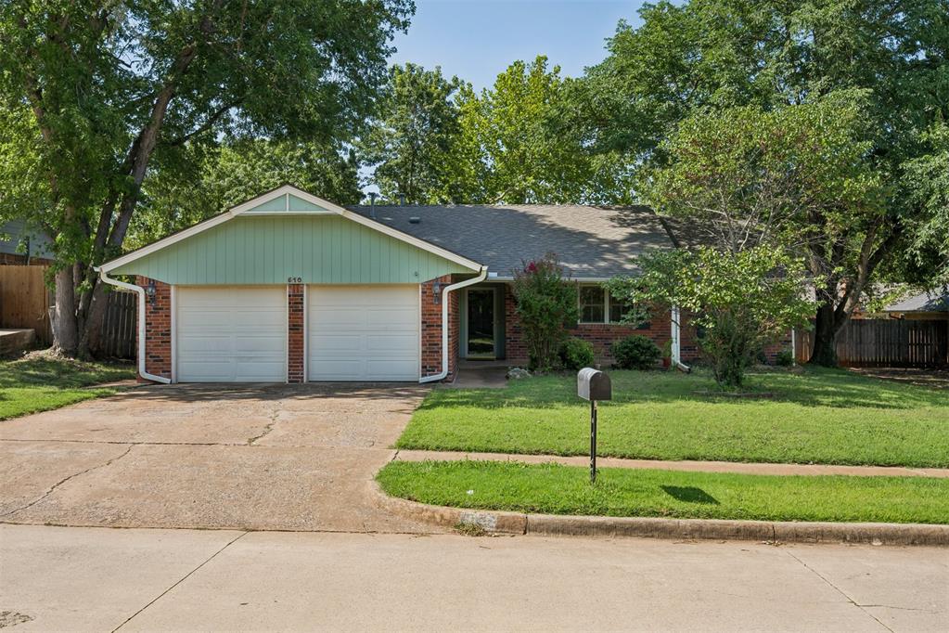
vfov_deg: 37.9
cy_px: 316
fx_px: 923
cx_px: 474
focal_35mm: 35
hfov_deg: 54.4
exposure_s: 1/320
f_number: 8
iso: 200
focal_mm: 35
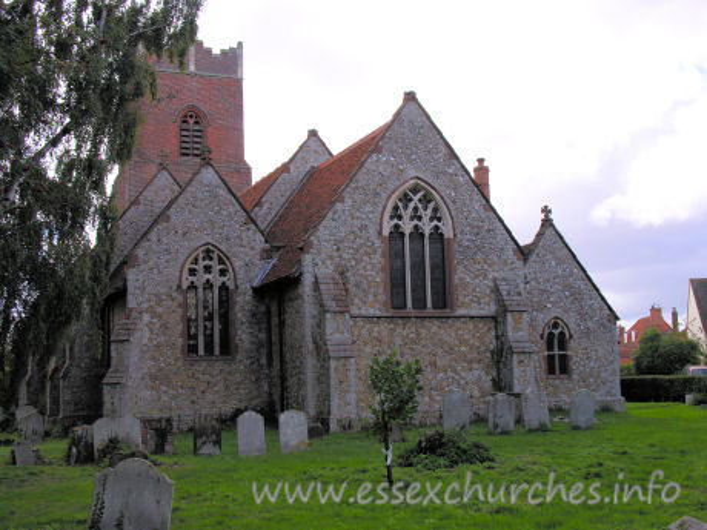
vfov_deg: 31.5
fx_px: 940
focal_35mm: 46
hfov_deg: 41.2
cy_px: 265
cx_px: 354
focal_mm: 11.8
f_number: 4.8
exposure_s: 1/131
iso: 50
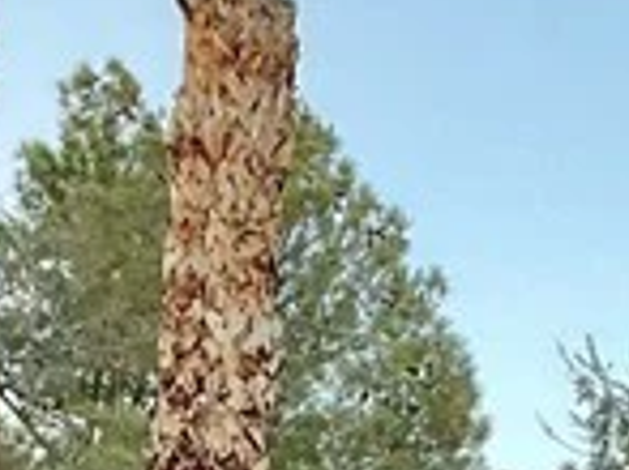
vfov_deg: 6.9
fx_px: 3668
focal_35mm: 202
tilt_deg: -2.2
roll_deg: -2.0
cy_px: 1179
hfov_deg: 9.8
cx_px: 501
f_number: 1.8
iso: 50
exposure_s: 1/122
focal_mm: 3
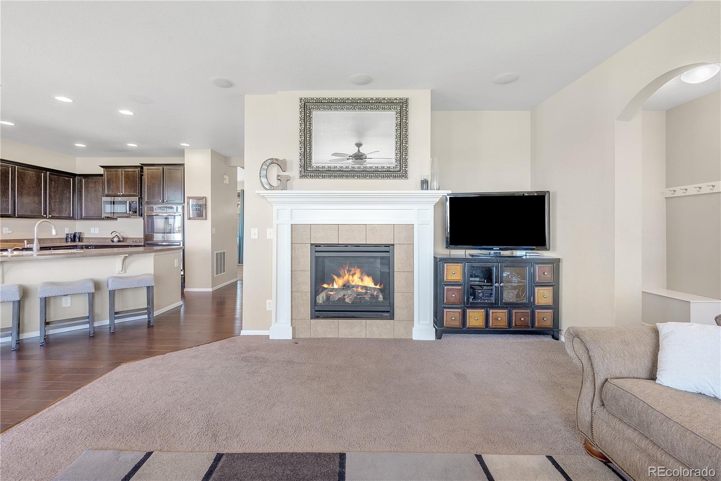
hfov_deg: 100.4
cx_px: 360
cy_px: 240
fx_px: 300
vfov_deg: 77.3
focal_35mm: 15
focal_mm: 15
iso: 200
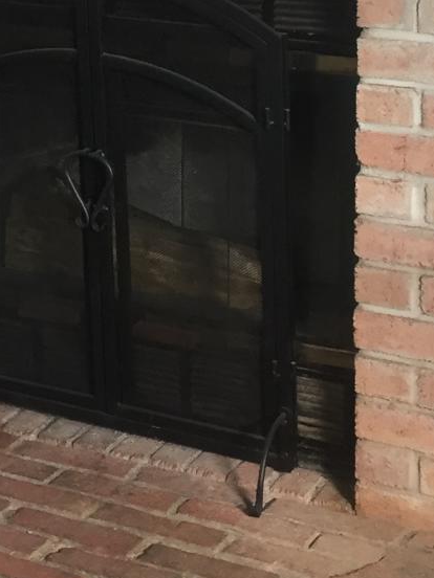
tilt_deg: -7.0
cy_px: -110
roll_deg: +0.7
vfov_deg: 17.8
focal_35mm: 105
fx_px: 1755
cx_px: 62
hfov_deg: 14.0
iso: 64
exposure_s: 1/30
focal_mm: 4.15
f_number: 2.2
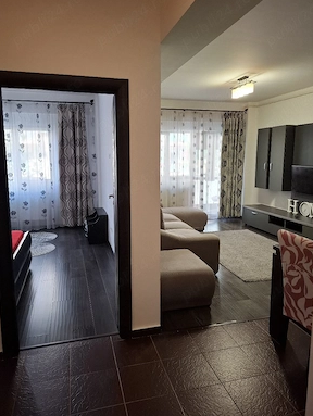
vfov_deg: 71.5
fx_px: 289
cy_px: 202
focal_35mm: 24
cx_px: 153
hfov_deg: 56.9
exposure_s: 1/50
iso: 200
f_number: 1.8
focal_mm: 5.54
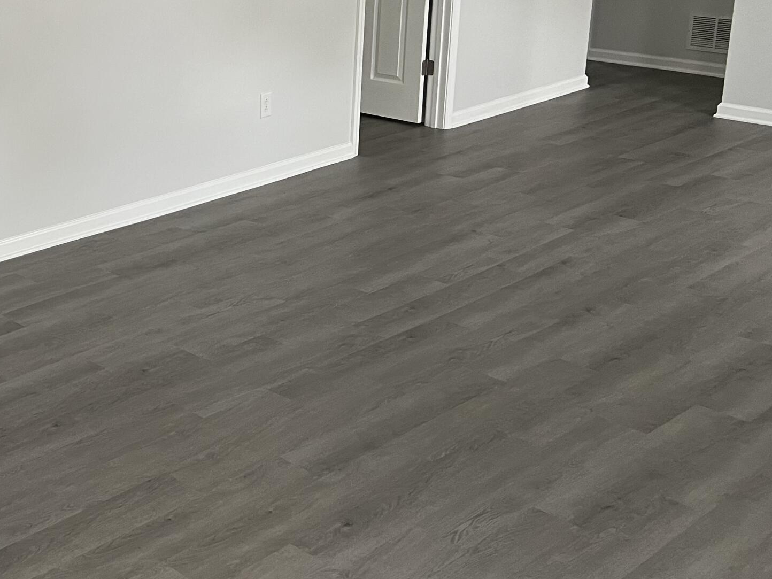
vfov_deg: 26.7
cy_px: 147
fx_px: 1204
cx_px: 11
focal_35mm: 54
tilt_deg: -15.8
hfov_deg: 32.8
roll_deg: +2.2
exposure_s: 1/64
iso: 125
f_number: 1.5
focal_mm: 5.7
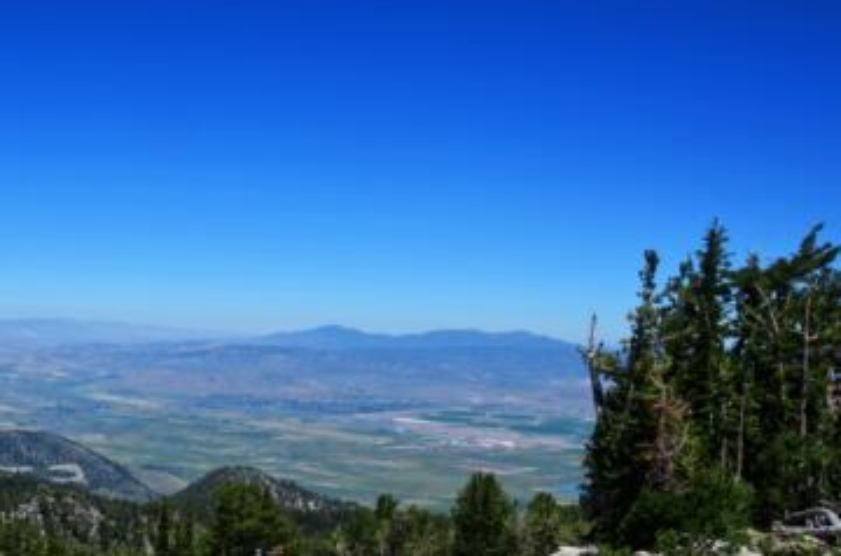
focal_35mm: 48
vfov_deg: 27.2
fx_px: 1118
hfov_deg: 39.8
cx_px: 187
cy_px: 464
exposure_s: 1/200
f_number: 13
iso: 100
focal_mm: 18
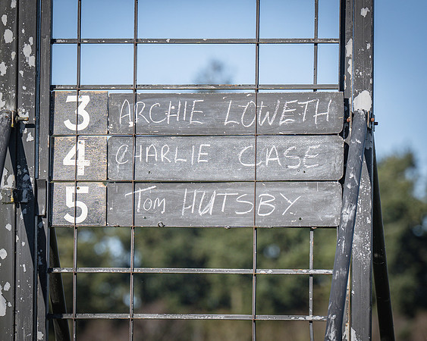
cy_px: 147
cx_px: 224
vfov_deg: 4.0
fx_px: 4924
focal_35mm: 390
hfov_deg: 5.0
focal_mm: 200
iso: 100
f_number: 4
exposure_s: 1/2000
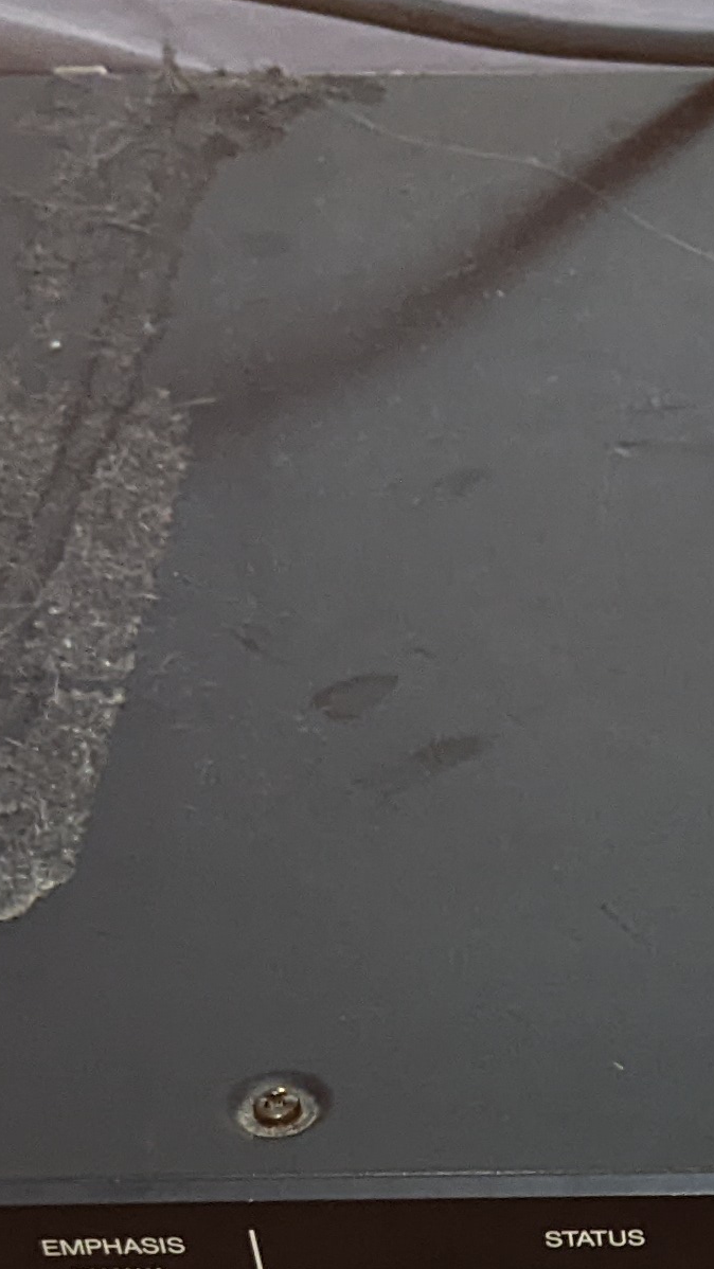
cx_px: 1058
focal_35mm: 99
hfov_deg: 11.7
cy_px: 1432
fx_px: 3332
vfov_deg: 20.5
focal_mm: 4.44
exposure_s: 1/24.2
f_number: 1.8
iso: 492
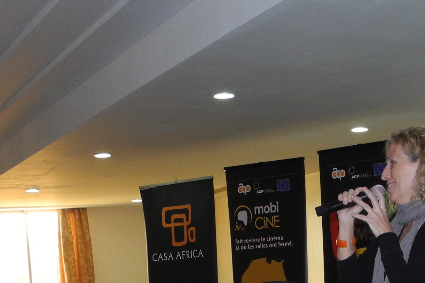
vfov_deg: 14.7
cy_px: 420
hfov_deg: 23.0
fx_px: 1027
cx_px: 346
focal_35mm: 87
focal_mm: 6
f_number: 2.8
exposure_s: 1/30
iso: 200
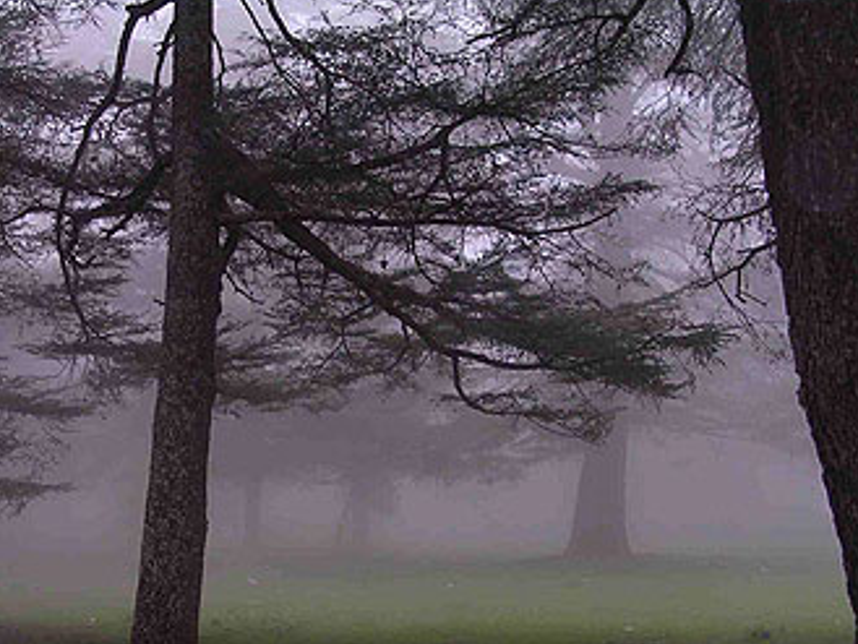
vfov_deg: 27.9
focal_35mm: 52
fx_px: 1289
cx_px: 292
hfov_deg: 36.5
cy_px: 422
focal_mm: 5.8
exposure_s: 1/60.1
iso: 206
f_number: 2.8
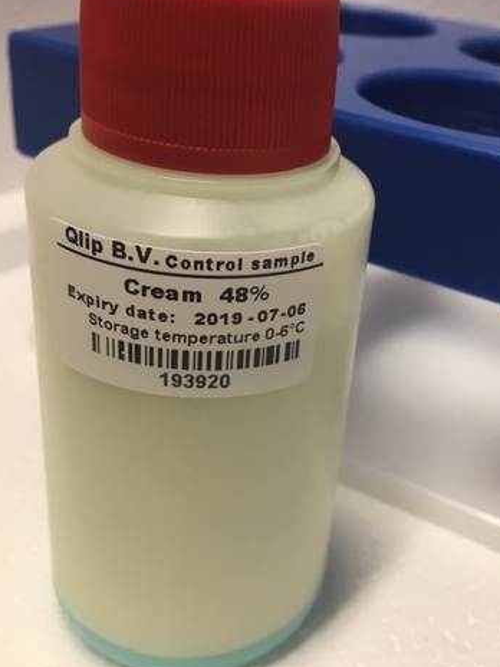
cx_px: 336
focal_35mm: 40
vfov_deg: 46.6
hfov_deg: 35.6
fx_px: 770
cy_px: 283
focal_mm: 4.15
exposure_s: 1/33
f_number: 2.2
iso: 32
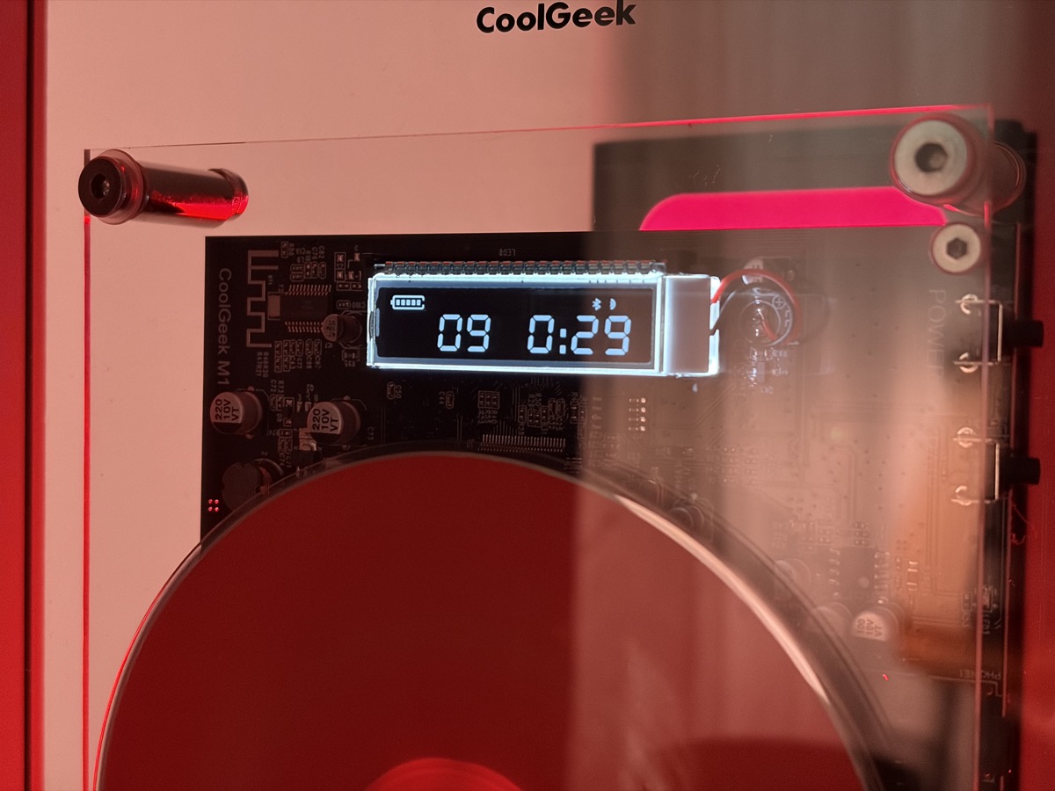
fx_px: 1585
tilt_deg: -1.4
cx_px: 528
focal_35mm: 52
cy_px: 396
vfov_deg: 28.0
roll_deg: -1.0
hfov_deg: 36.8
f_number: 1.6
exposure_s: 1/30
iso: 320
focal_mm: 5.96
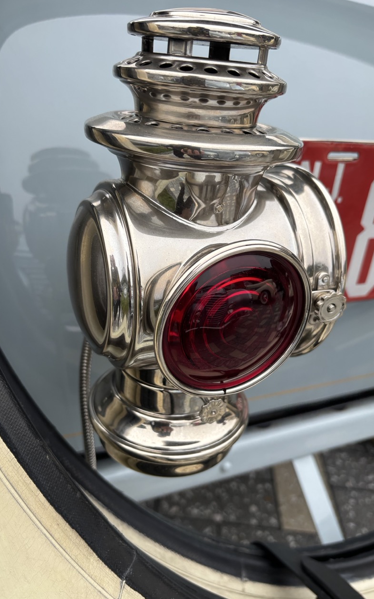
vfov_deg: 66.5
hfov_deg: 44.5
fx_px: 457
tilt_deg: -24.7
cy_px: 297
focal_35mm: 28
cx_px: 183
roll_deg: -8.4
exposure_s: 1/880
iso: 50
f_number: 1.6
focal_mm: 5.96
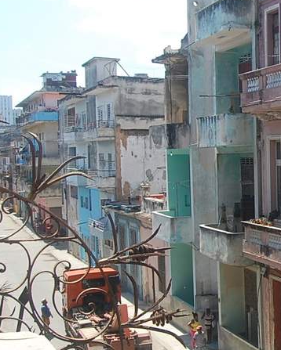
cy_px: 180
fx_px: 603
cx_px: 372
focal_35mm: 58
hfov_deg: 23.1
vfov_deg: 32.5
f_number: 8
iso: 200
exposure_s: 1/250
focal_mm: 18
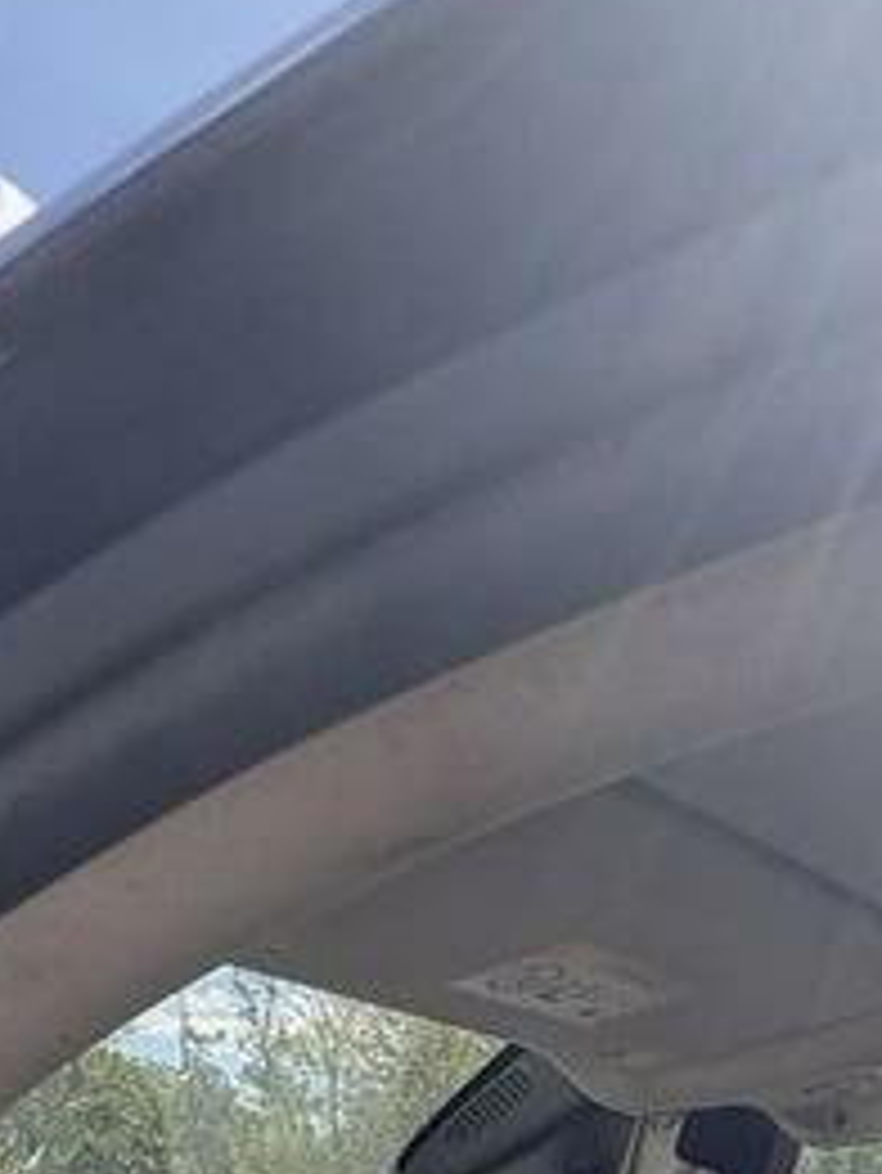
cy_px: 1736
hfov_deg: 29.0
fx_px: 1629
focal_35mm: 48
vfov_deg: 27.8
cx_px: 810
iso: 40
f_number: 2.2
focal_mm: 2.22
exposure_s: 1/518
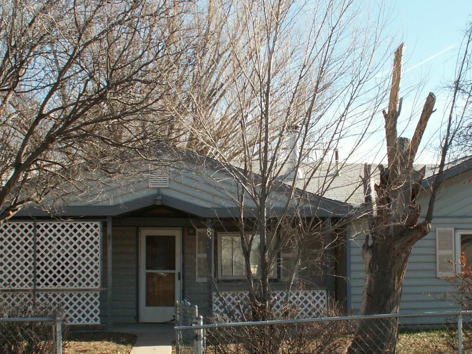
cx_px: 296
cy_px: 206
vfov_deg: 24.8
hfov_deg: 32.5
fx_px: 804
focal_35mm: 59
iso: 50
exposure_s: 1/125
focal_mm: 5.86
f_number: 5.6
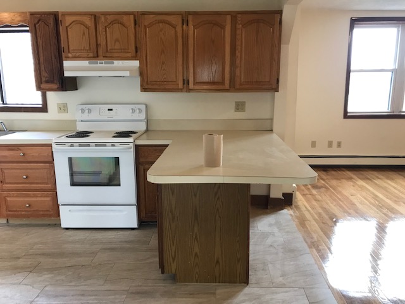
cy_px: 152
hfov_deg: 63.4
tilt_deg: -10.7
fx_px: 328
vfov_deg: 49.7
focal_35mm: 28
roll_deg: +0.4
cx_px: 202
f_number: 1.8
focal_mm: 3.99
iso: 40
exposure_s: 1/30
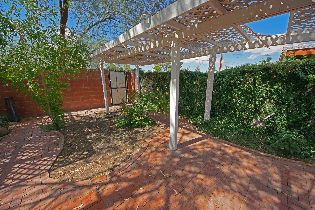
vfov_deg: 90.0
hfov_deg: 112.6
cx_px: 158
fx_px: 105
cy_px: 105
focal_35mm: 12
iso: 200
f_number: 9
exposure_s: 1/160
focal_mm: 8
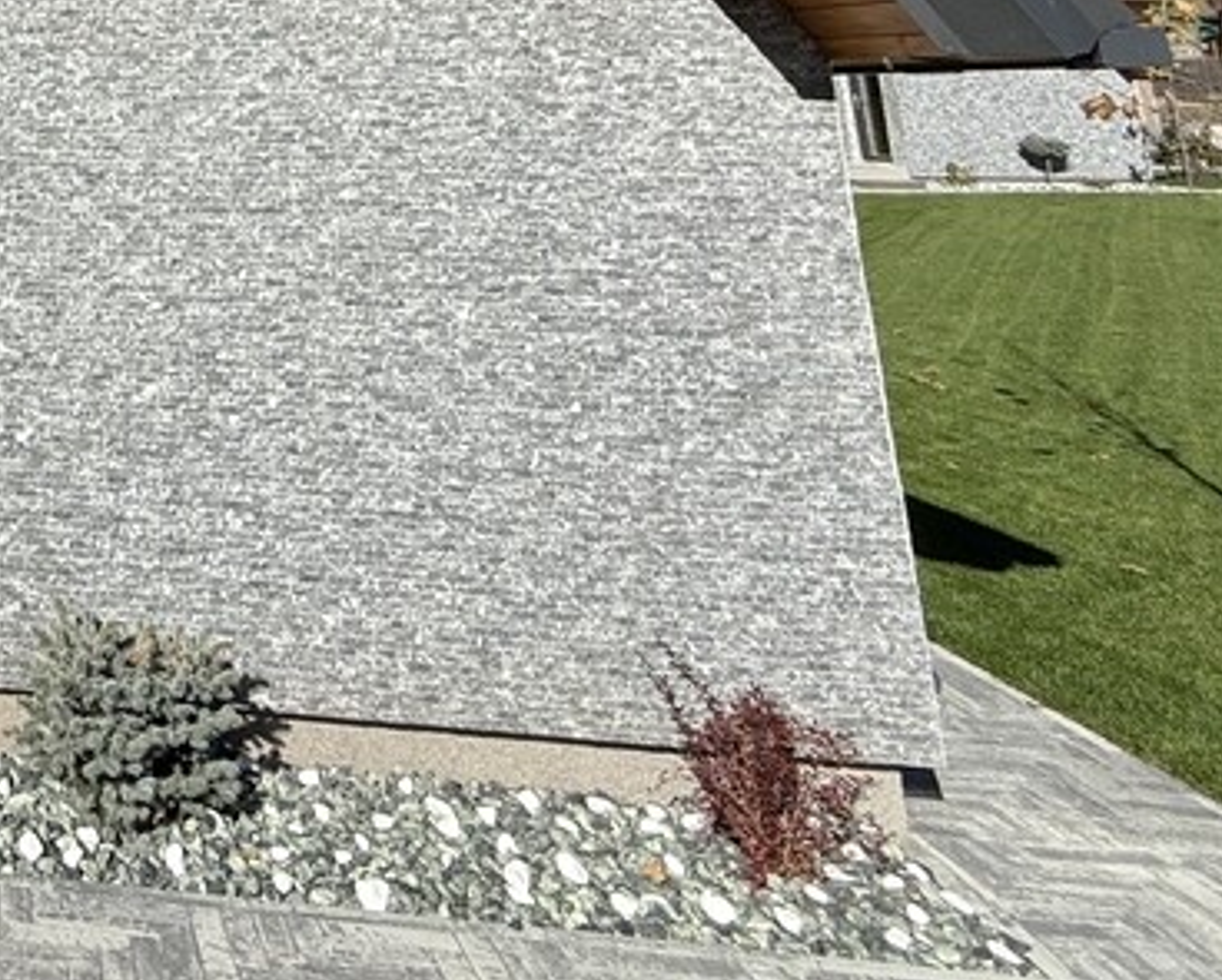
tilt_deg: +12.1
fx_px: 1375
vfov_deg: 32.6
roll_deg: +0.3
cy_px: -186
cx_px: -282
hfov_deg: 36.0
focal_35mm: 38
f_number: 2.2
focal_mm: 2.22
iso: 50
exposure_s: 1/2024
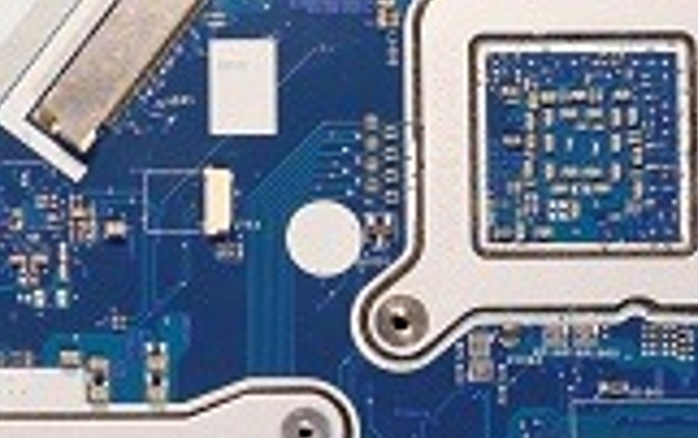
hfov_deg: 13.3
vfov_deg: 8.3
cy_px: 594
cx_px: 65
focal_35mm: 156
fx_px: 2971
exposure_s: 1/4
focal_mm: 22
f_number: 8
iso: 100
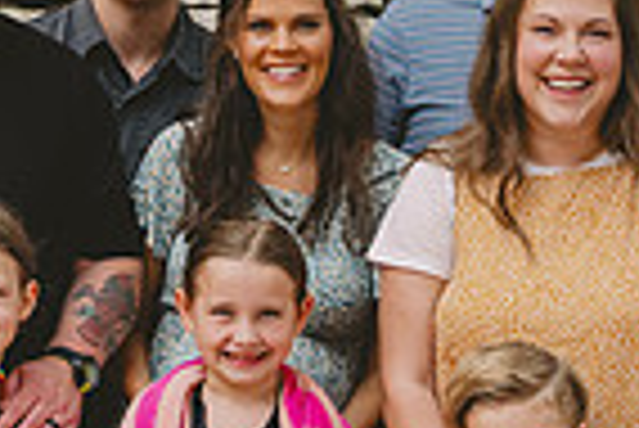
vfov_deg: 9.2
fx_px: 2612
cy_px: 498
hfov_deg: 13.9
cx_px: 436
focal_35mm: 147
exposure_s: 1/1250
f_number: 3.5
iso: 800
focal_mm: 36
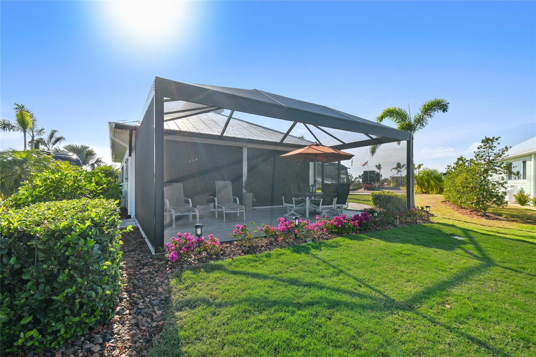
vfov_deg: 77.3
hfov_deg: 100.4
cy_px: 178
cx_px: 268
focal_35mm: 15
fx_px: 223
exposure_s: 1/125
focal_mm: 10
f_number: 7.1
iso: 100
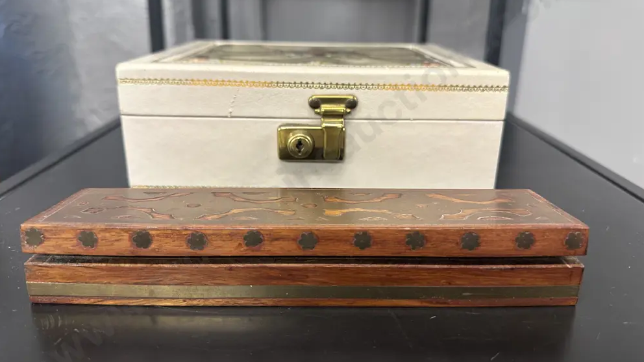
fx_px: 461
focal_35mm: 27
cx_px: 320
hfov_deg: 69.9
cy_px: 164
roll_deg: +0.0
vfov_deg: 42.8
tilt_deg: -18.6
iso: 160
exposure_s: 1/50
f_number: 1.78
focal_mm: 6.86
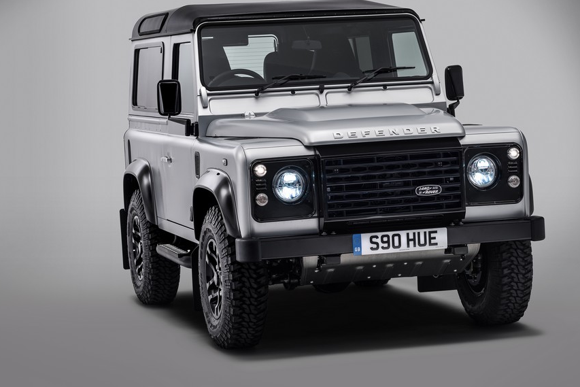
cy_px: 174
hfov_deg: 18.9
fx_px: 1740
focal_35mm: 108
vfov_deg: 12.7
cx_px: 295
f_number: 6.3
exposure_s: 2
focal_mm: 90
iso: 100
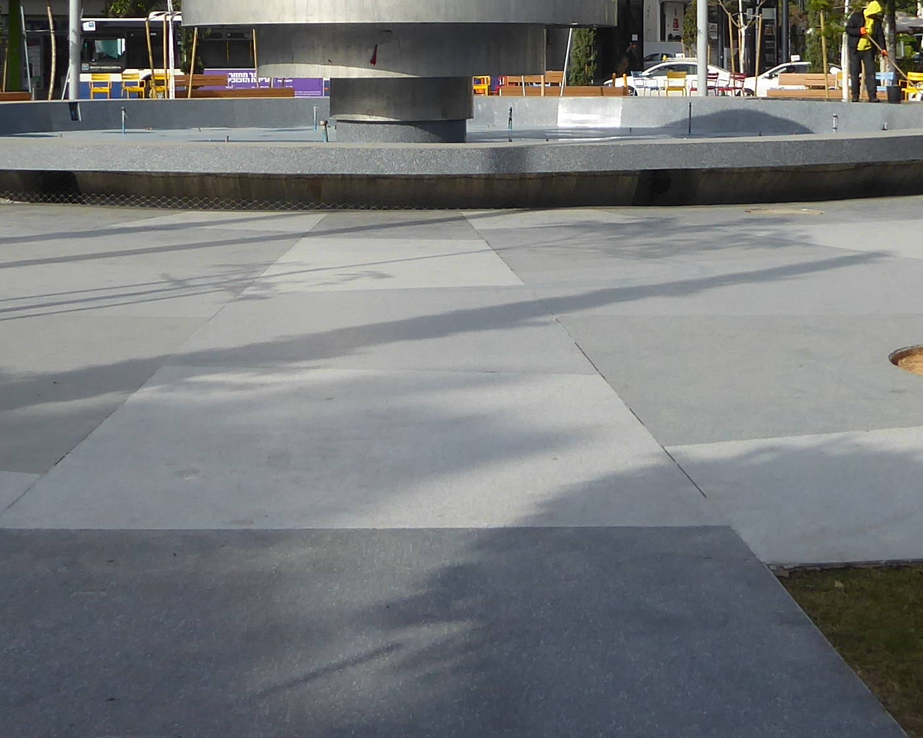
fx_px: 1885
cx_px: 451
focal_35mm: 69
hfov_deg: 27.5
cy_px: 63
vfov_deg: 21.6
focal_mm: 4.3
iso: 80
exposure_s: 1/1000
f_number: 3.3
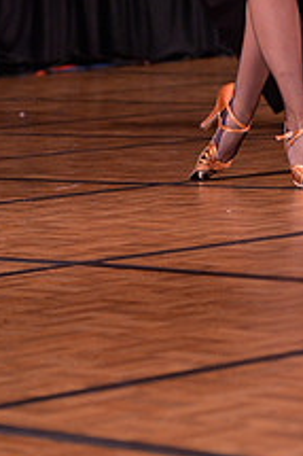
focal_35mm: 302
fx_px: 3819
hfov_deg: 4.5
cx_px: 313
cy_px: -136
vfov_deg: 6.8
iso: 2000
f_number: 5
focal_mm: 112
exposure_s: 1/250
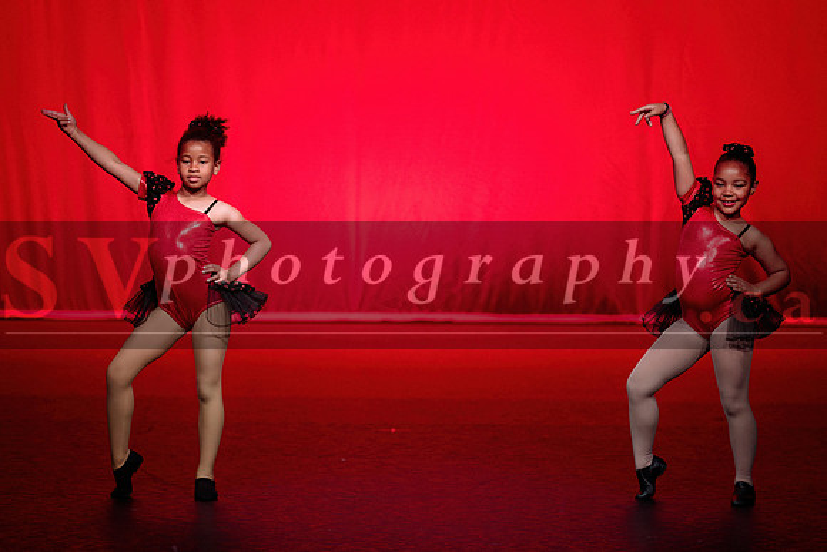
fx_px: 4444
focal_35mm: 193
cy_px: 276
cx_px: 414
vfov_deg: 7.1
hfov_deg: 10.6
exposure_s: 1/320
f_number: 2.8
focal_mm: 185
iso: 1250
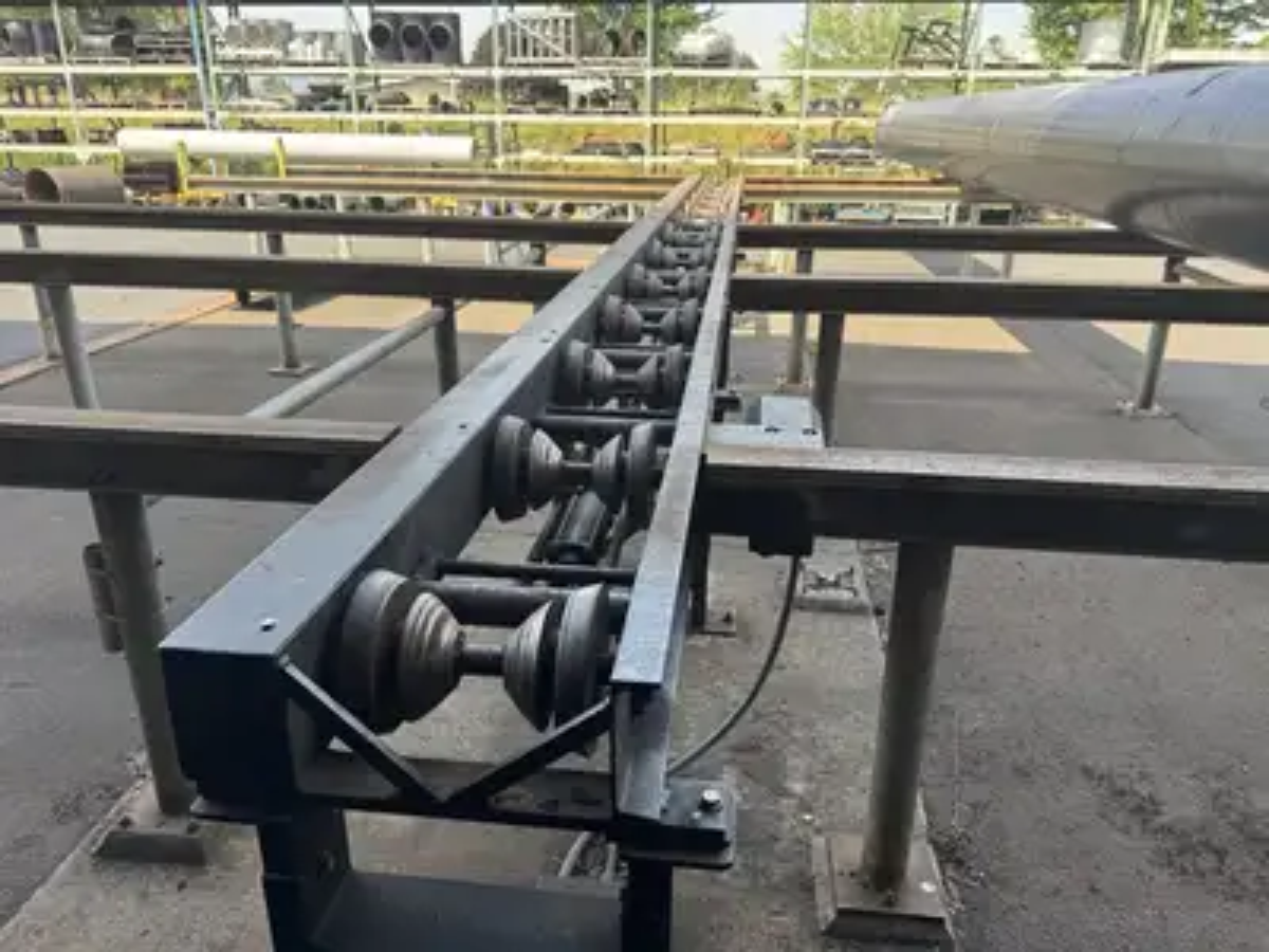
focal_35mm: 24
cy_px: 476
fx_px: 880
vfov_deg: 56.8
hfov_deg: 71.6
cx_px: 634
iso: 80
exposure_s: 1/593
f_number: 1.8
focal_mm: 6.8
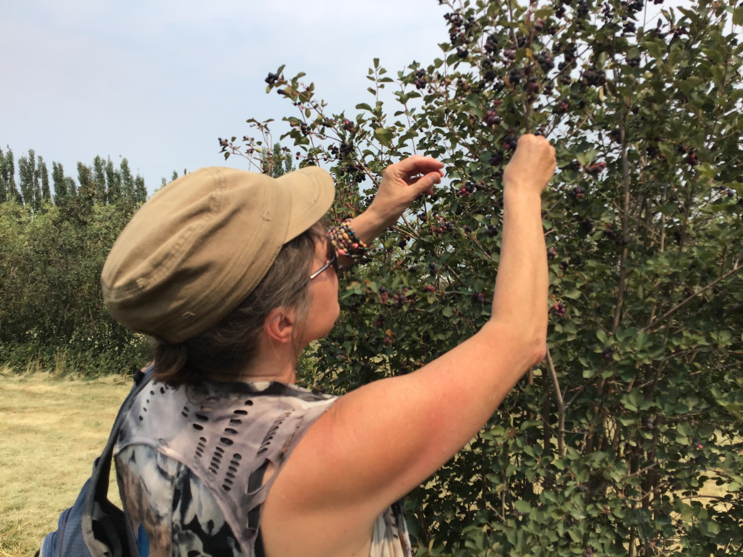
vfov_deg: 45.4
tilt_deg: -2.0
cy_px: 278
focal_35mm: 31
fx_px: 665
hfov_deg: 58.4
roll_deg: +0.1
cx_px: 372
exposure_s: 1/1335
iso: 25
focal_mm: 3.3
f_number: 2.4
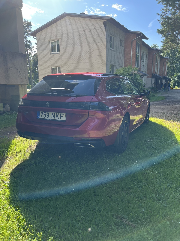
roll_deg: +0.9
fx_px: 180
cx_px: 90
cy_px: 120
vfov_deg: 67.3
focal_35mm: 26
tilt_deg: -10.5
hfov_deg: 53.1
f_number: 1.5
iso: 50
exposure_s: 1/1089
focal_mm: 5.7
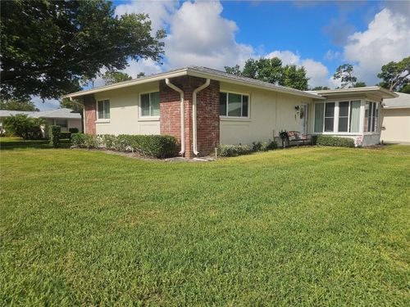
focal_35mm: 23
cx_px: 205
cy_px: 154
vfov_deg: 58.9
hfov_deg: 73.9
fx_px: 272
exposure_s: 1/1365
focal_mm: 6.3
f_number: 1.7
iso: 10
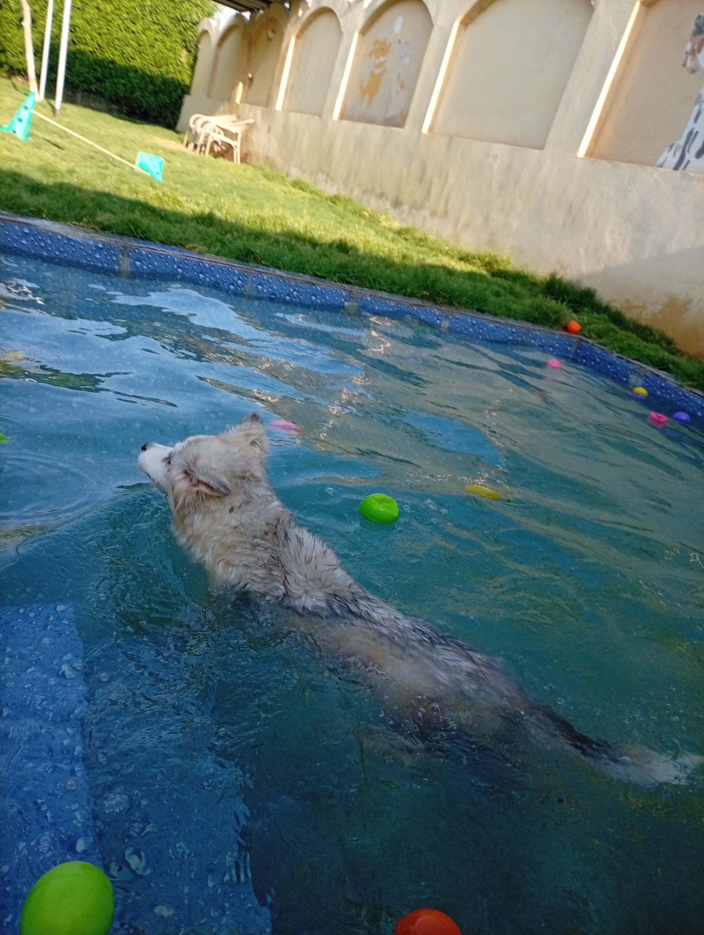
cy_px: 468
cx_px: 352
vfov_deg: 65.2
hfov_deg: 51.5
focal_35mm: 27
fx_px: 730
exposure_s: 1/351
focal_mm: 3.84
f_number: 1.8
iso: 50
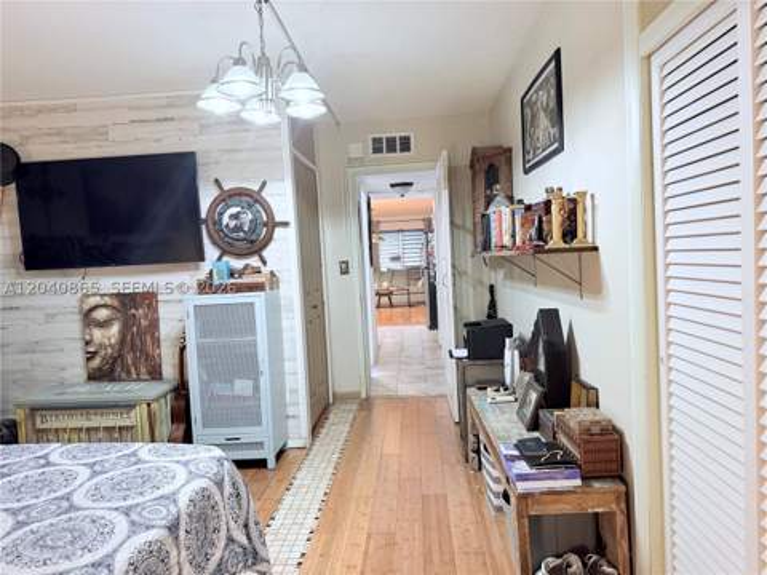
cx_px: 384
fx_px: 532
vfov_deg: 56.8
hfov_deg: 71.6
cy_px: 288
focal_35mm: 24
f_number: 1.78
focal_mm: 6.76
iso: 320
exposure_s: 1/60
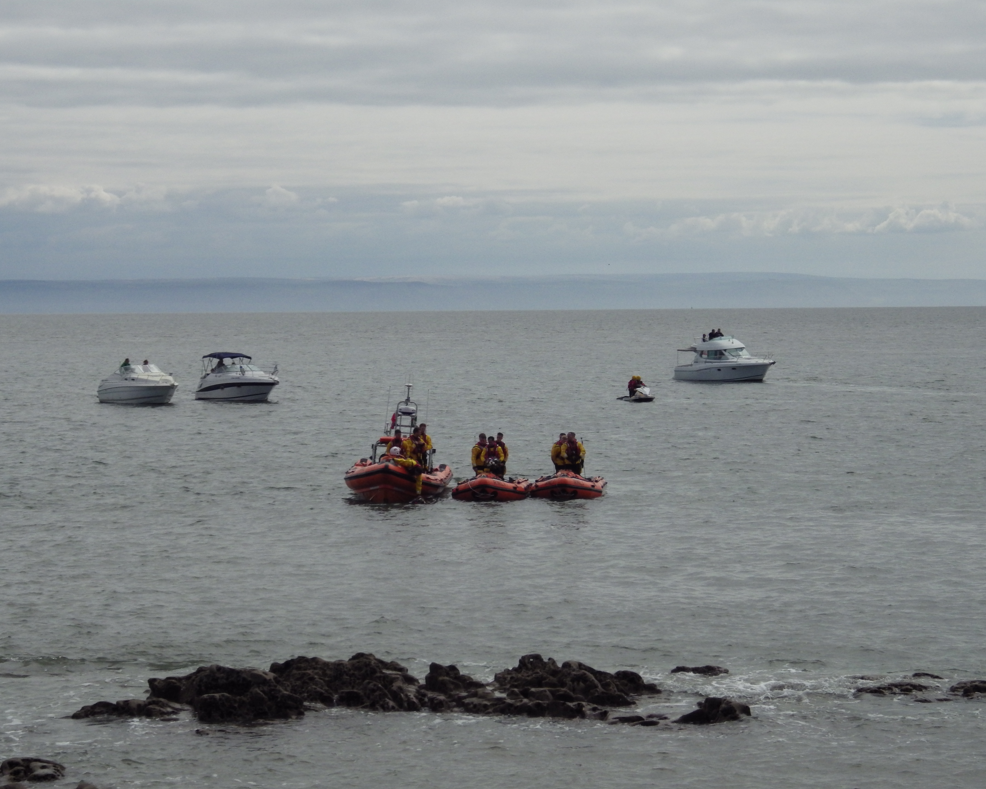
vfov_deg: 14.3
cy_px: 394
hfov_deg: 17.8
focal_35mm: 108
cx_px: 474
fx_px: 3152
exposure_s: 1/320
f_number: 14.4
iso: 200
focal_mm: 18.4
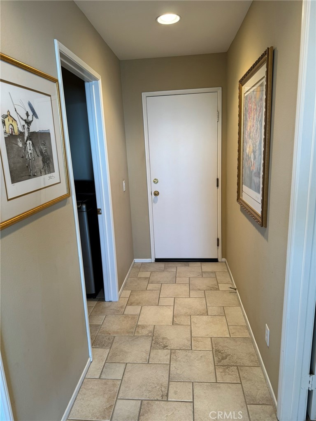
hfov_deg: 56.8
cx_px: 158
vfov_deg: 71.6
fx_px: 292
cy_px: 210
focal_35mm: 24
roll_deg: +3.2
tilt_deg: -13.1
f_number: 1.78
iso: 125
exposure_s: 1/60
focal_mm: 6.76
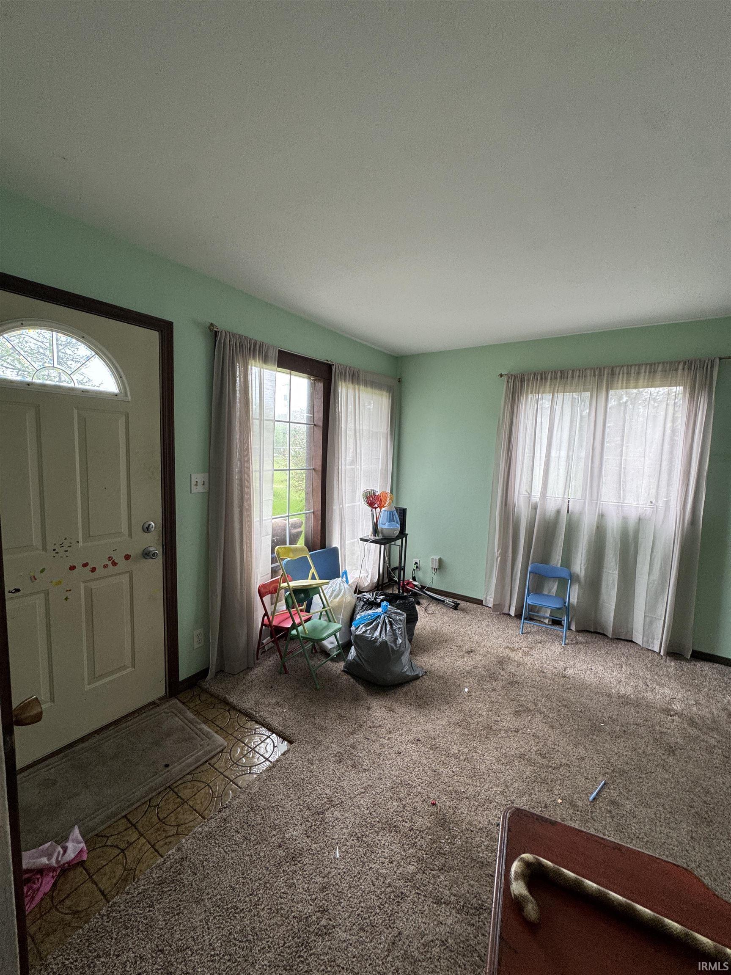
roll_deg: -0.5
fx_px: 394
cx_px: 366
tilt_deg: -4.1
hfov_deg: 85.7
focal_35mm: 14
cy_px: 488
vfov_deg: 102.1
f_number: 2.2
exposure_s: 1/120
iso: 125
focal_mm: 2.22
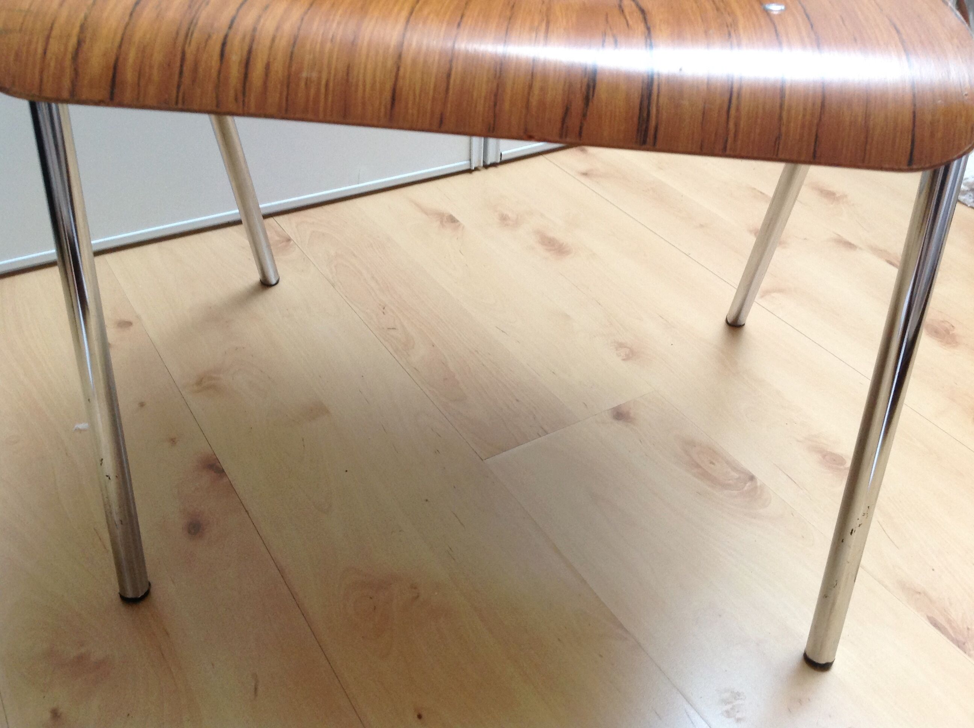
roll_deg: -2.7
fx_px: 983
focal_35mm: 35
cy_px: 364
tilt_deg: -38.6
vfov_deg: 40.6
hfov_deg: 52.7
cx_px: 487
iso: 125
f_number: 2.4
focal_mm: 4.28
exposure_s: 1/15
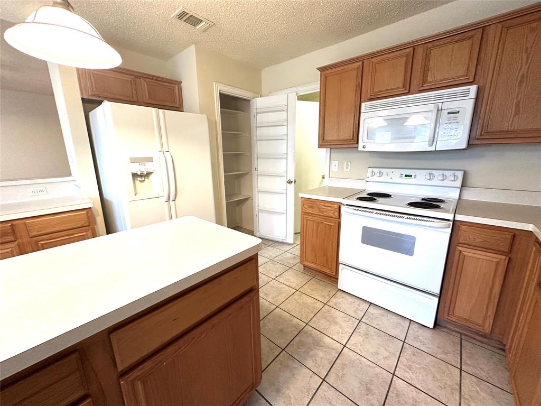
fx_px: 219
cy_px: 203
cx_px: 270
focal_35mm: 14
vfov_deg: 85.7
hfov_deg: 102.1
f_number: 2.2
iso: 200
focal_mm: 2.22
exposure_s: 1/60
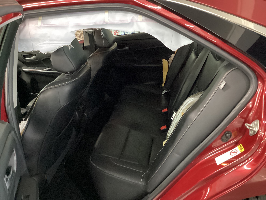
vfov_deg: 45.4
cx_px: 133
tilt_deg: -24.7
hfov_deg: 58.4
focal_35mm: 31
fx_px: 238
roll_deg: +7.3
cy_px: 100
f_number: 2.4
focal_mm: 3.3
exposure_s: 1/15
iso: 640
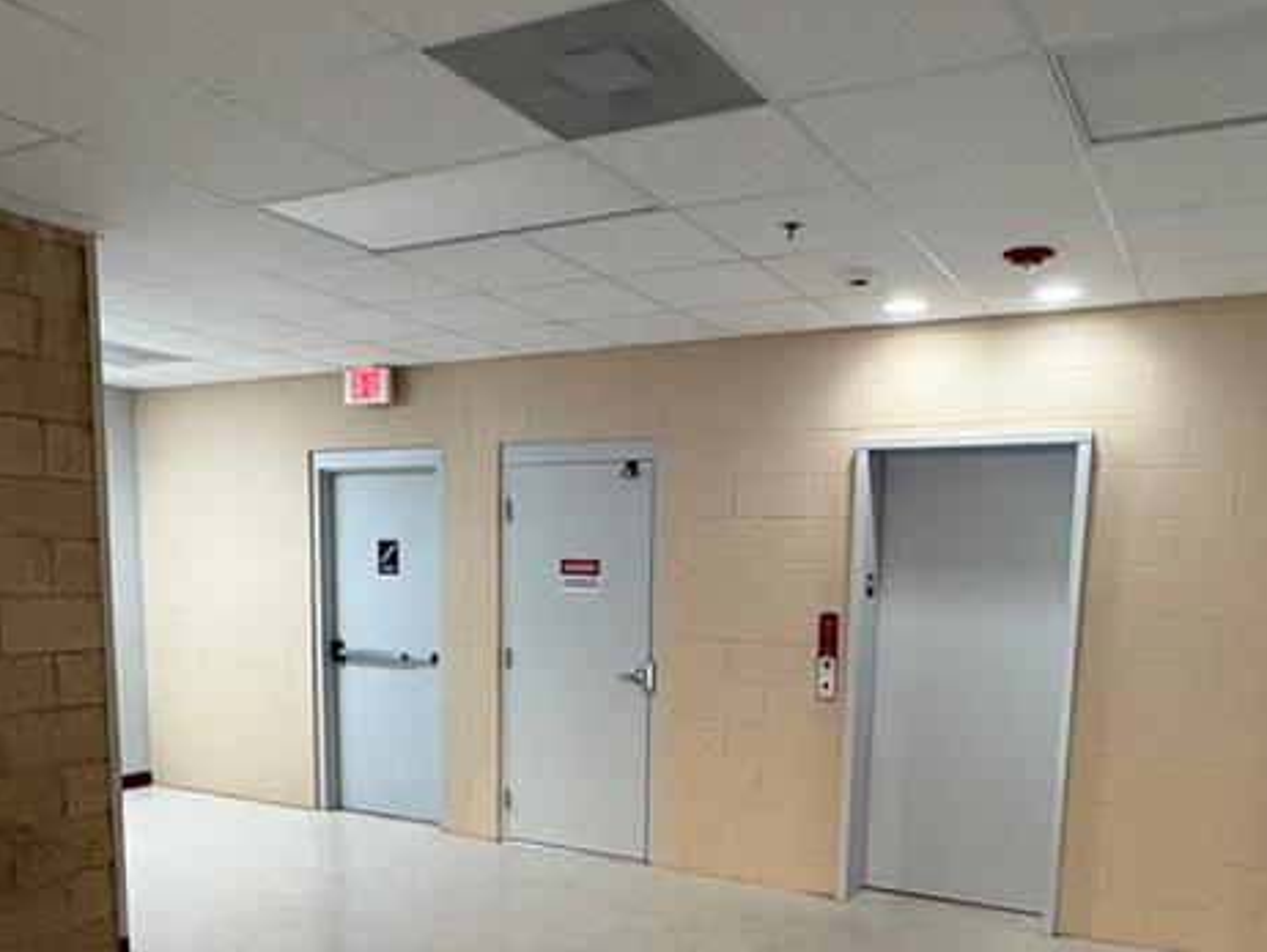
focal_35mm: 31
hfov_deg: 58.3
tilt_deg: -6.9
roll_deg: -0.6
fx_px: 1135
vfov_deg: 43.7
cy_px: 735
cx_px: 653
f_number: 2.2
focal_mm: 2.22
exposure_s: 1/60
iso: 400
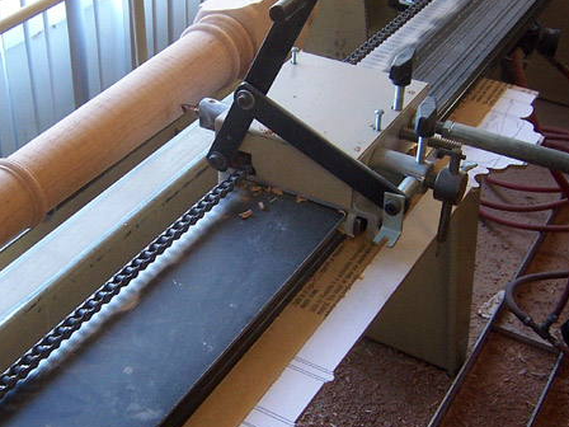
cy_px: 229
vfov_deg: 27.5
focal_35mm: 53
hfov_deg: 35.7
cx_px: 171
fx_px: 871
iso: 140
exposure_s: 1/10
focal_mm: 5.5
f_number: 3.4
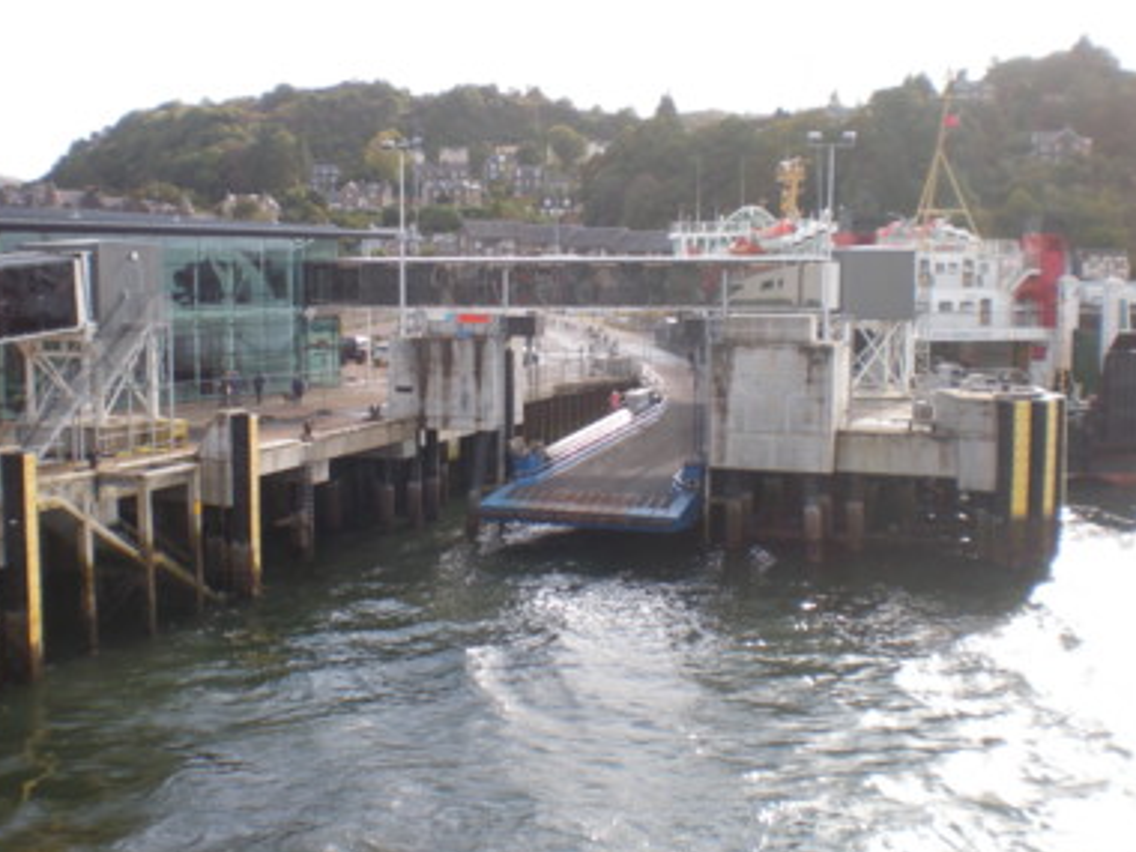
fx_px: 1477
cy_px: 422
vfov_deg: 32.2
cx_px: 484
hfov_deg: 42.0
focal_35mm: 45
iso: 64
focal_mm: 6.3
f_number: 4.6
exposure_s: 1/158
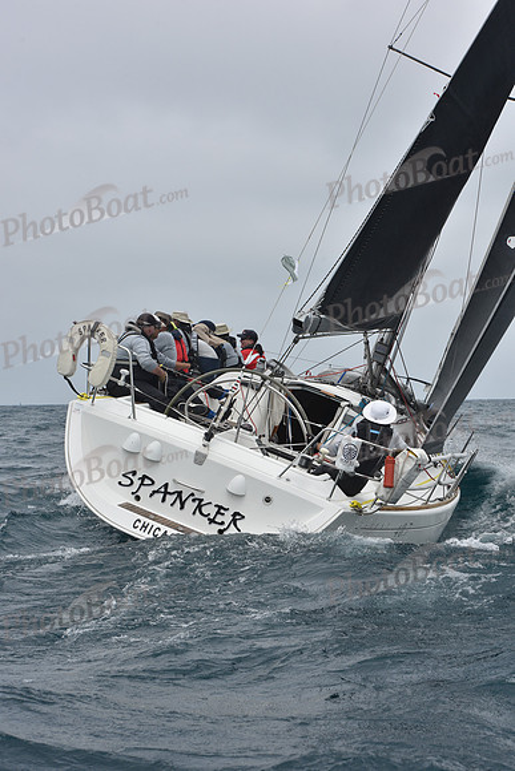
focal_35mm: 85
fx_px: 1823
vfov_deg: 23.9
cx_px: 258
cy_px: 386
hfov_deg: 16.1
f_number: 10
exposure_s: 1/800
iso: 250
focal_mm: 85
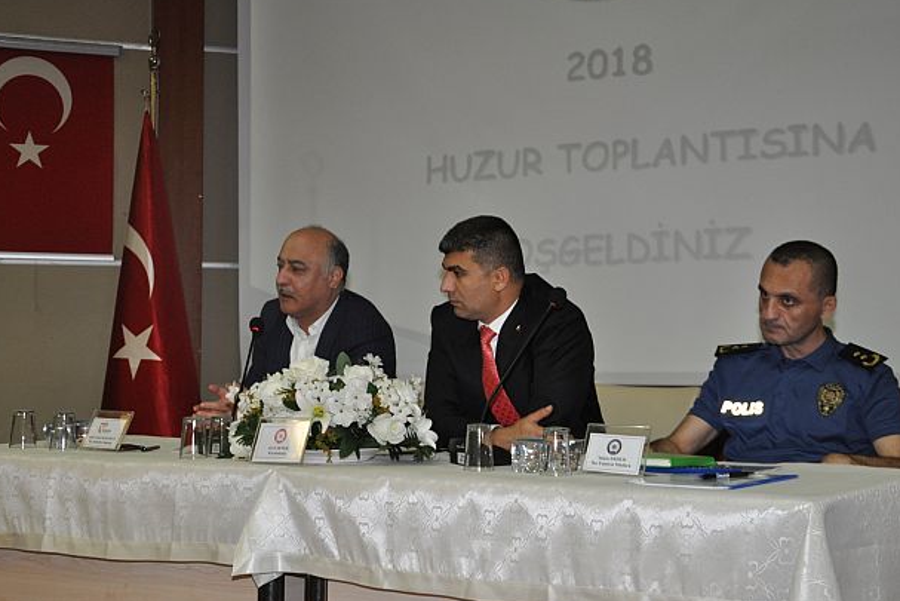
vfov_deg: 22.6
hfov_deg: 33.4
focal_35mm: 60
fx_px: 1500
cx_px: 457
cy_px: 295
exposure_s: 1/60
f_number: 4.5
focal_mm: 38
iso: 800
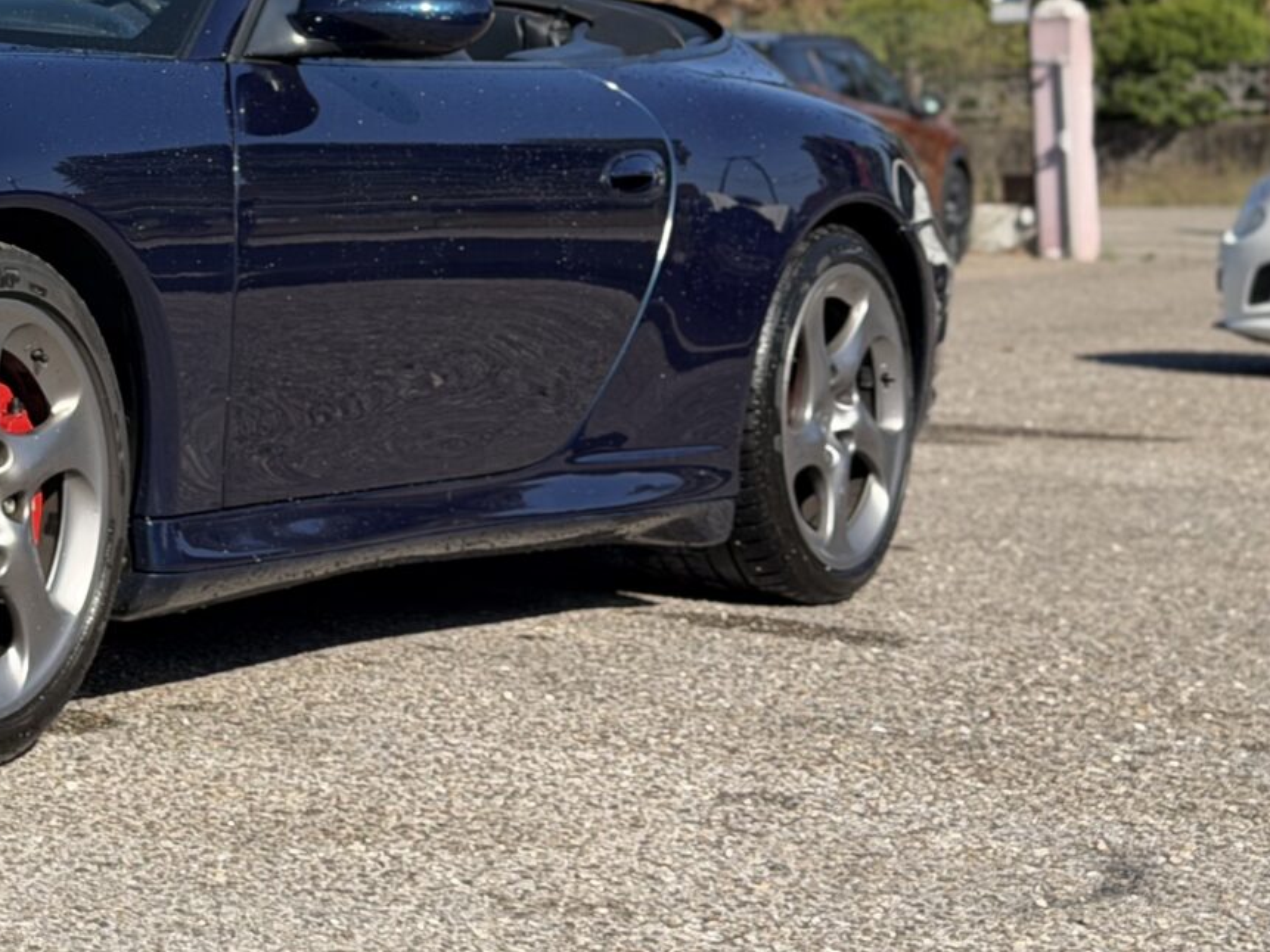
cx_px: -142
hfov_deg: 17.7
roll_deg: +2.1
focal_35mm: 107
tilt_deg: +1.2
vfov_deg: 13.7
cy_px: 91
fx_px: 3926
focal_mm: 6.76
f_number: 1.78
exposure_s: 1/2667
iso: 64
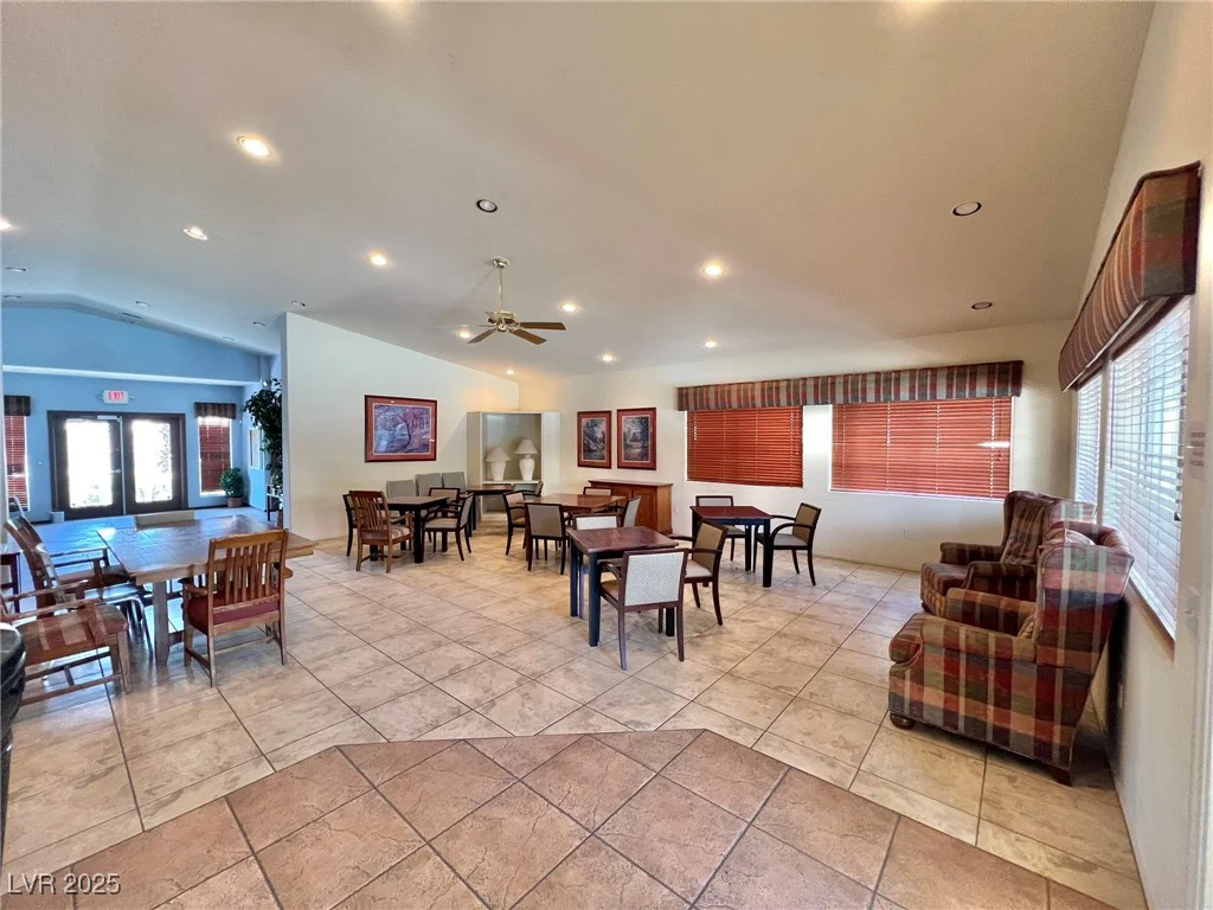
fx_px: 456
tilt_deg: -1.9
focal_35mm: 13
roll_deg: -0.4
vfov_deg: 89.9
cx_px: 606
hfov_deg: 106.2
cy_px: 455
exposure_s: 1/60
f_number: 1.8
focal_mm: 1.57
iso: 200
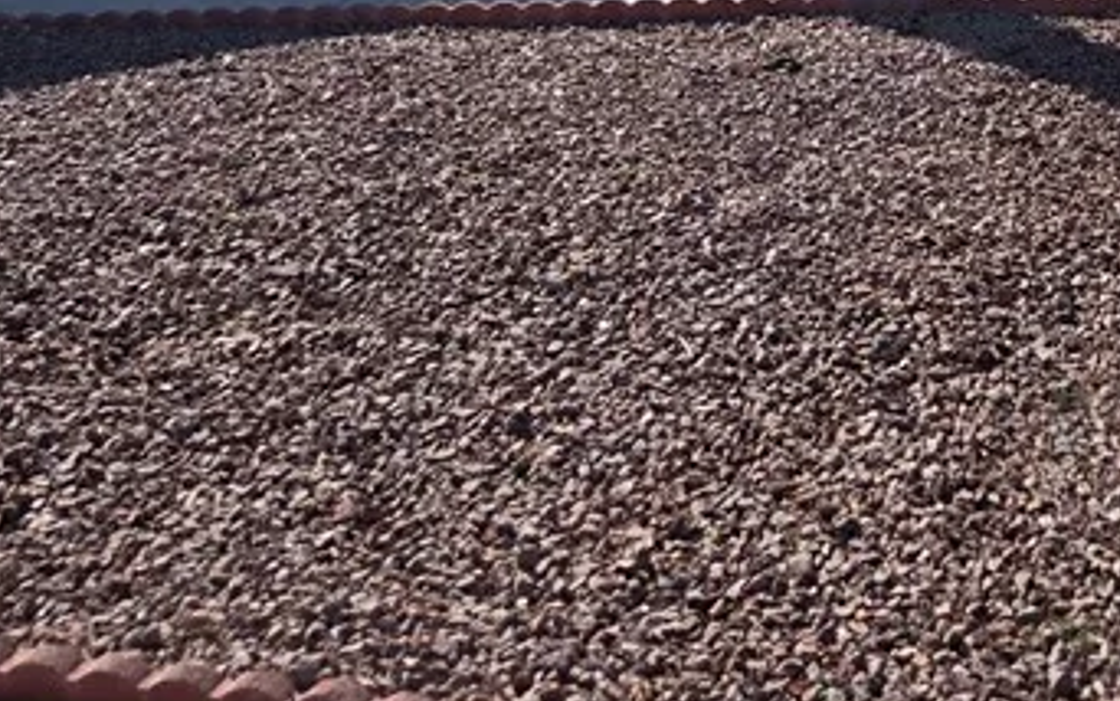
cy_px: -488
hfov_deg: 27.8
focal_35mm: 73
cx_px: 855
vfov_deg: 15.7
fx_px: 2229
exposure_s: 1/2921
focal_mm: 5.4
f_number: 1.8
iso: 32
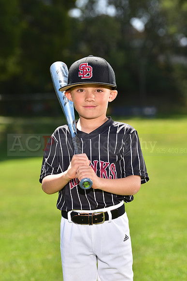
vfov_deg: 13.2
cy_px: 140
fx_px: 1207
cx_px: 94
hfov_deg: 8.9
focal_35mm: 155
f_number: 5.6
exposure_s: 1/250
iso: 100
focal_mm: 155
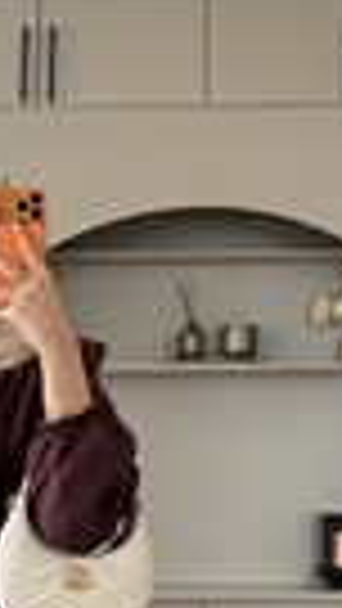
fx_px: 1289
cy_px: 696
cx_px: -50
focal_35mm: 80
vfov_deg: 24.4
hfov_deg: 14.7
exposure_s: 1/86
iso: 200
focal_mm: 6.76
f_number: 1.78
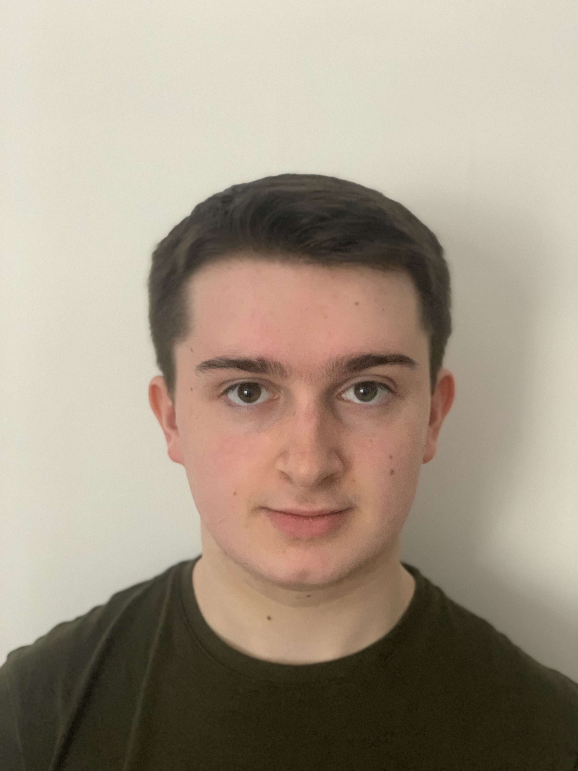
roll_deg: -2.7
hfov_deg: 28.0
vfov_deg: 36.8
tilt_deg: -3.5
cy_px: 386
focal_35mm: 52
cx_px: 289
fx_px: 1158
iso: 500
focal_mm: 6
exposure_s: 1/37
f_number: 2.4
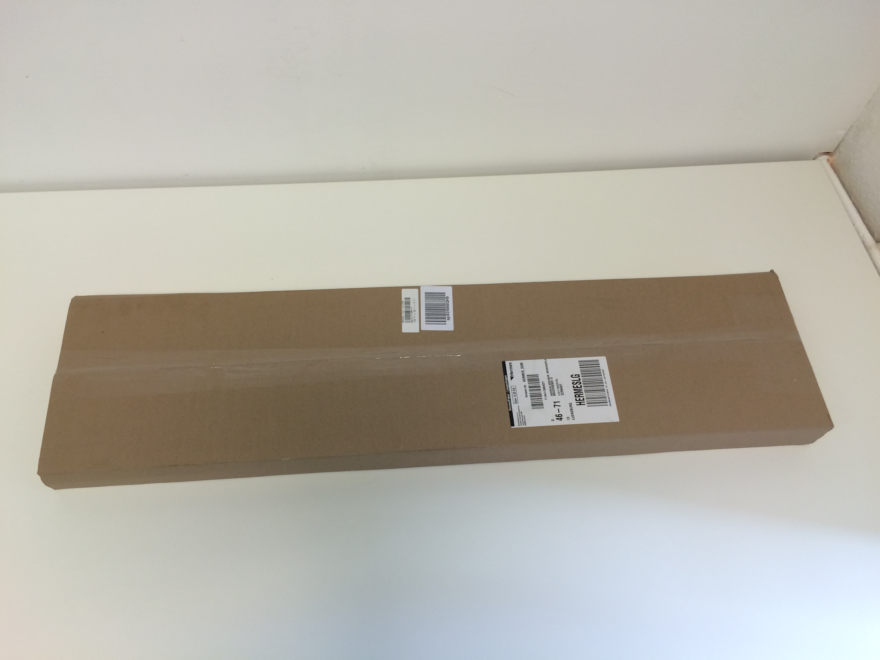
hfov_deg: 61.7
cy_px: 330
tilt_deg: -56.3
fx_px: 737
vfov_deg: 48.2
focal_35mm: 29
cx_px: 440
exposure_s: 1/33
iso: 40
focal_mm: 4.15
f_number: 2.2
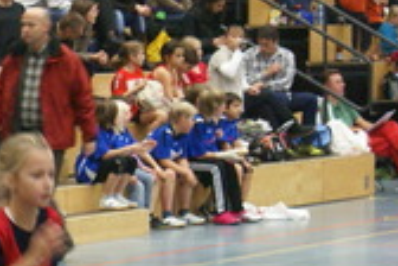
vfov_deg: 5.7
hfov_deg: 8.4
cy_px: 330
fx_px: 2664
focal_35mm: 241
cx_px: -166
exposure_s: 1/25
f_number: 5.6
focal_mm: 50
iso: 800
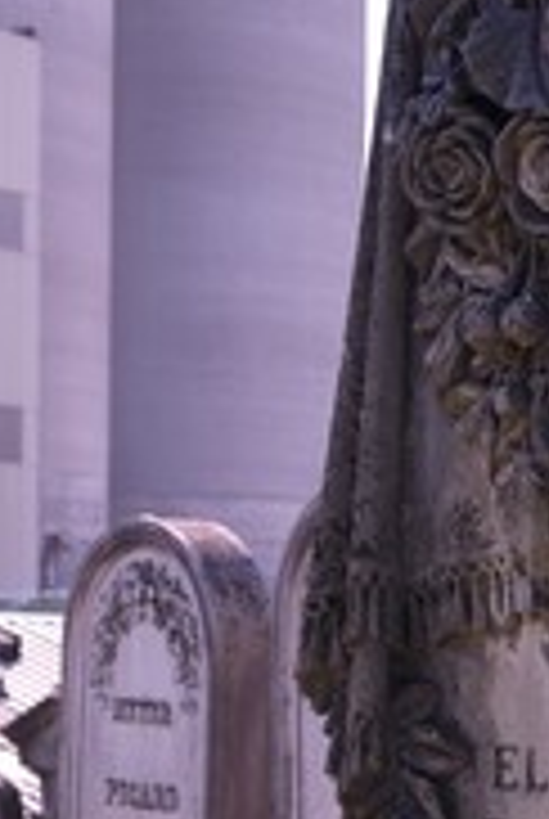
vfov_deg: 13.4
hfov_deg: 9.2
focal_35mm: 148
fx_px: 3372
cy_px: 1026
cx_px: 594
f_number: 5.6
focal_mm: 30.2
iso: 200
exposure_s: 1/250
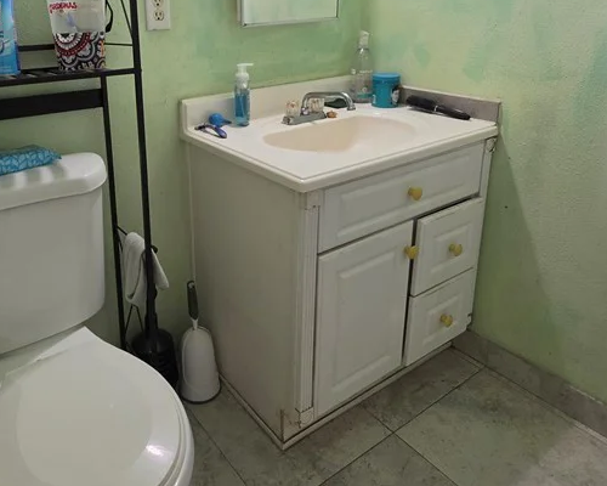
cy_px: 137
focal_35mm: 26
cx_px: 227
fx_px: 467
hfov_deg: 65.1
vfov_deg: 53.1
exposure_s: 1/60
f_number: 1.9
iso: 160
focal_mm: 2.2
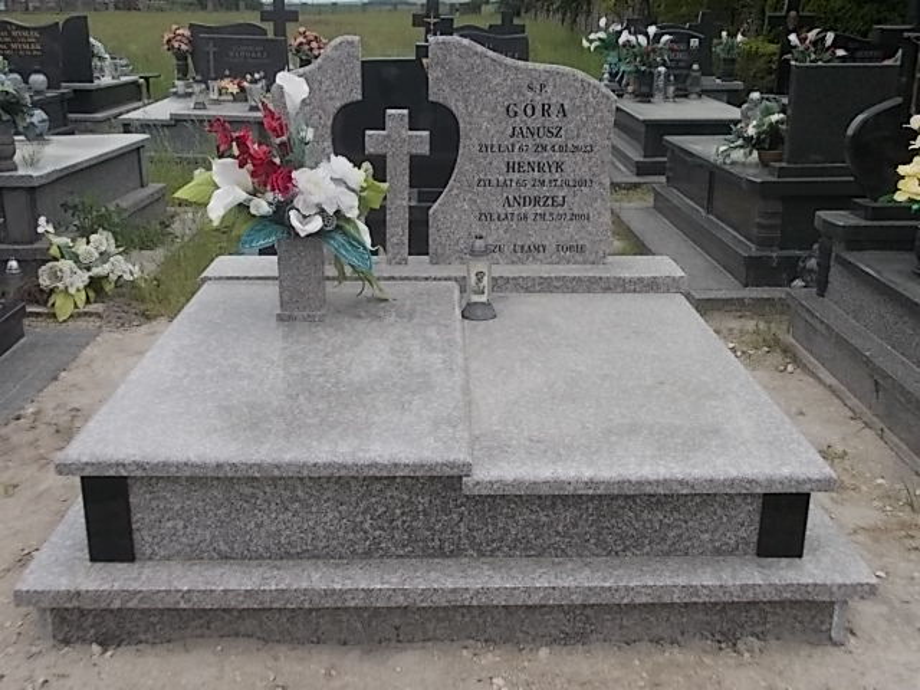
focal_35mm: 38
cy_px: 345
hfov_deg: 49.0
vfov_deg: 37.7
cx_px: 460
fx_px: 1010
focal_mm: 5.3
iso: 80
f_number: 6.2
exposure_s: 1/160
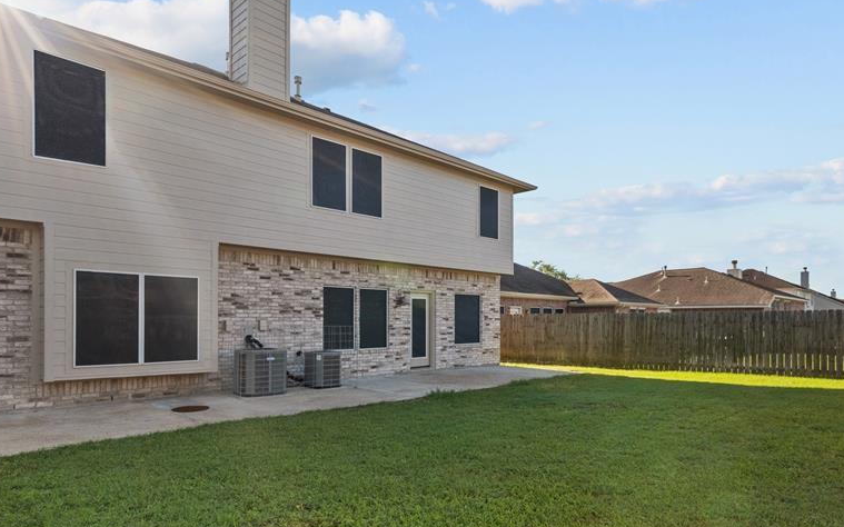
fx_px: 506
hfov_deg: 79.4
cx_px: 465
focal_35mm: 22
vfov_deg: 54.7
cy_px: 314
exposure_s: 1/40
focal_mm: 16
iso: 1250
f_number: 8
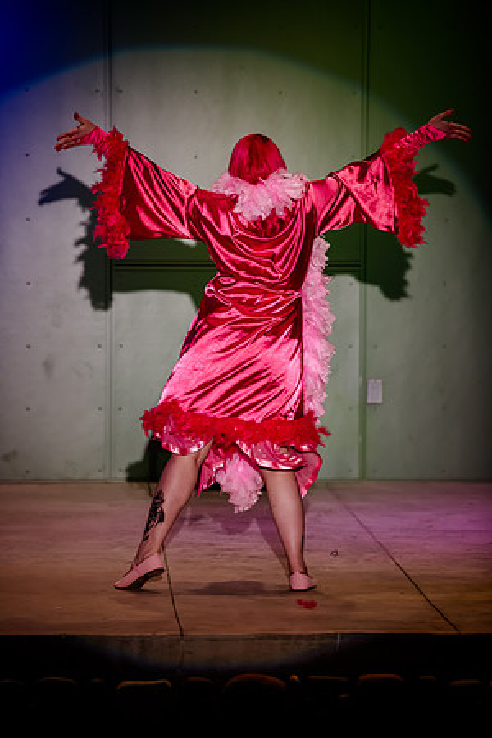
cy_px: 369
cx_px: 246
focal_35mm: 175
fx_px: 3587
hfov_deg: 7.8
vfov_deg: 11.7
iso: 800
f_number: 3.5
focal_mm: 175
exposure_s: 1/200
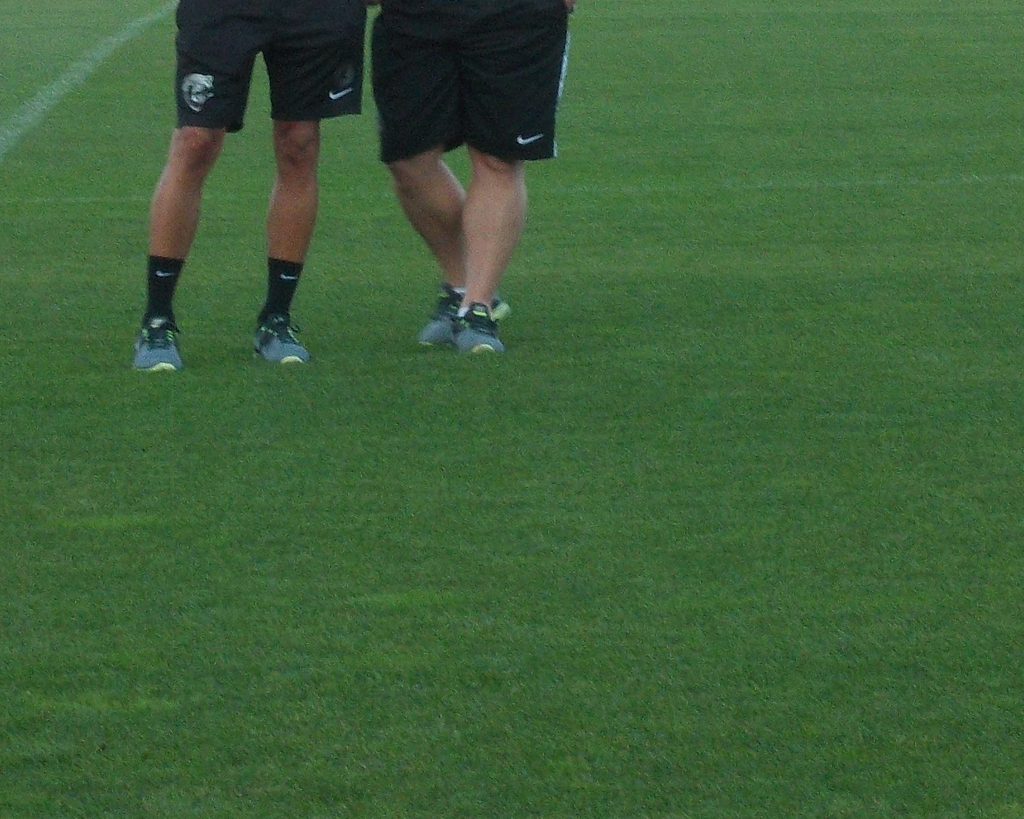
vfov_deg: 5.0
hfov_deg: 6.3
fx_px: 9334
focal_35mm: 308
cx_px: 379
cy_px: -3
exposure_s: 1/60
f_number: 6.8
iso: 125
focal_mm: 20
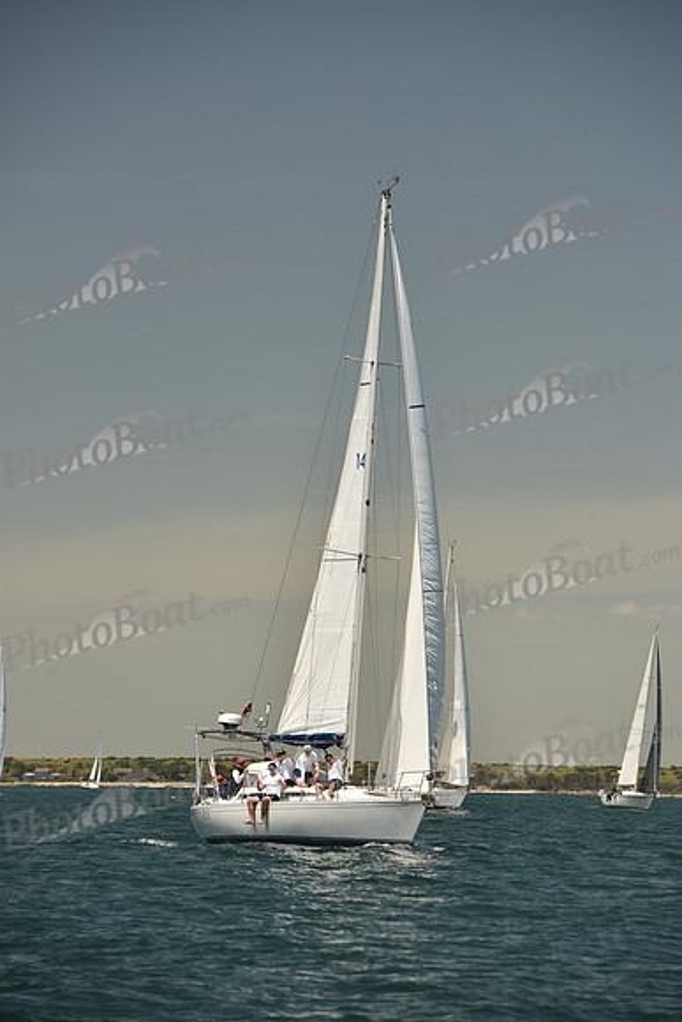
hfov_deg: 8.3
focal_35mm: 165
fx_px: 4686
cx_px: 341
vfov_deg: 12.4
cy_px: 511
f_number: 6.3
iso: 250
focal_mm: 165
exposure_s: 1/800
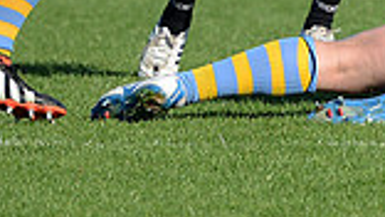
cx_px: 506
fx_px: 7743
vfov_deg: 1.6
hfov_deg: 2.8
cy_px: -186
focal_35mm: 758
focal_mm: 195
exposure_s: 1/2500
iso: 320
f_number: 2.8
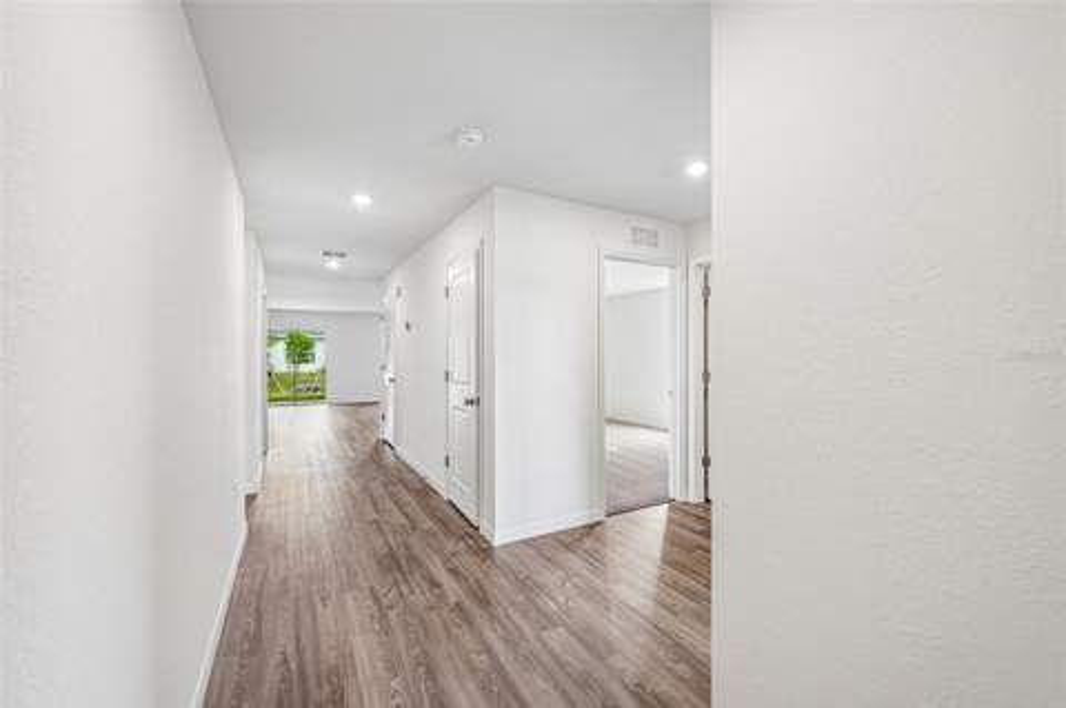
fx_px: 414
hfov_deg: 104.3
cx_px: 533
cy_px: 354
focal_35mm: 14
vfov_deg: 81.1
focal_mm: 14
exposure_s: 1/20
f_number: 8
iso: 400
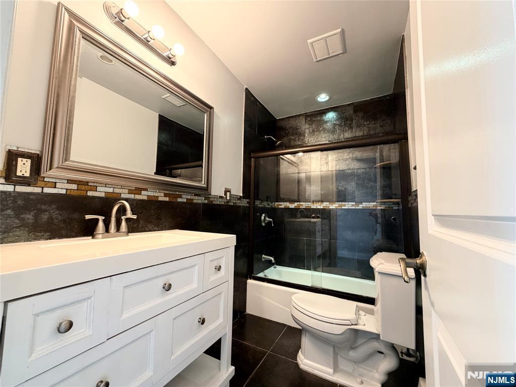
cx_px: 258
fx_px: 209
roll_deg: -1.3
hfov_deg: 102.1
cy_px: 194
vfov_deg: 85.7
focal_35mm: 14
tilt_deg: +4.6
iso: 200
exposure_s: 1/60
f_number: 2.2
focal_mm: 2.22
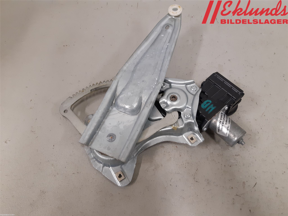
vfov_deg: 53.1
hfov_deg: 67.3
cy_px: 108
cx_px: 144
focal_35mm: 26
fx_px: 216
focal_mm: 3.93
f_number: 1.7
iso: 160
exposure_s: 1/50
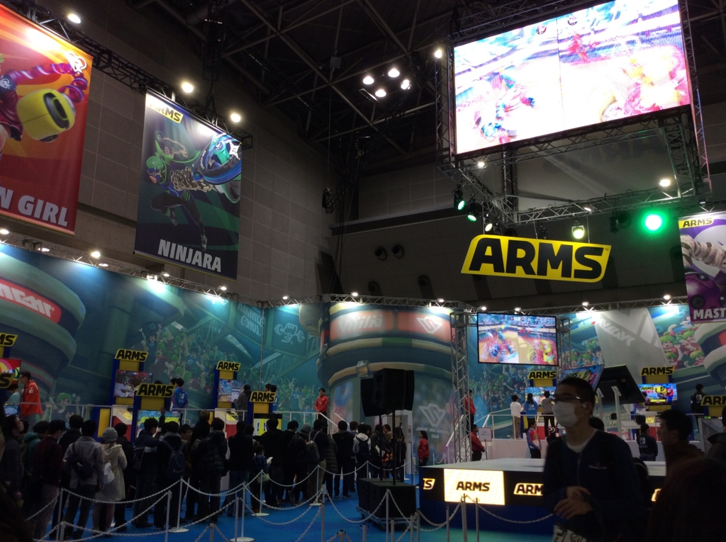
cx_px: 363
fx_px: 670
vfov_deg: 44.1
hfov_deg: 56.9
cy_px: 271
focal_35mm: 32
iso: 32
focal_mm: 3.3
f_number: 2.4
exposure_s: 1/40
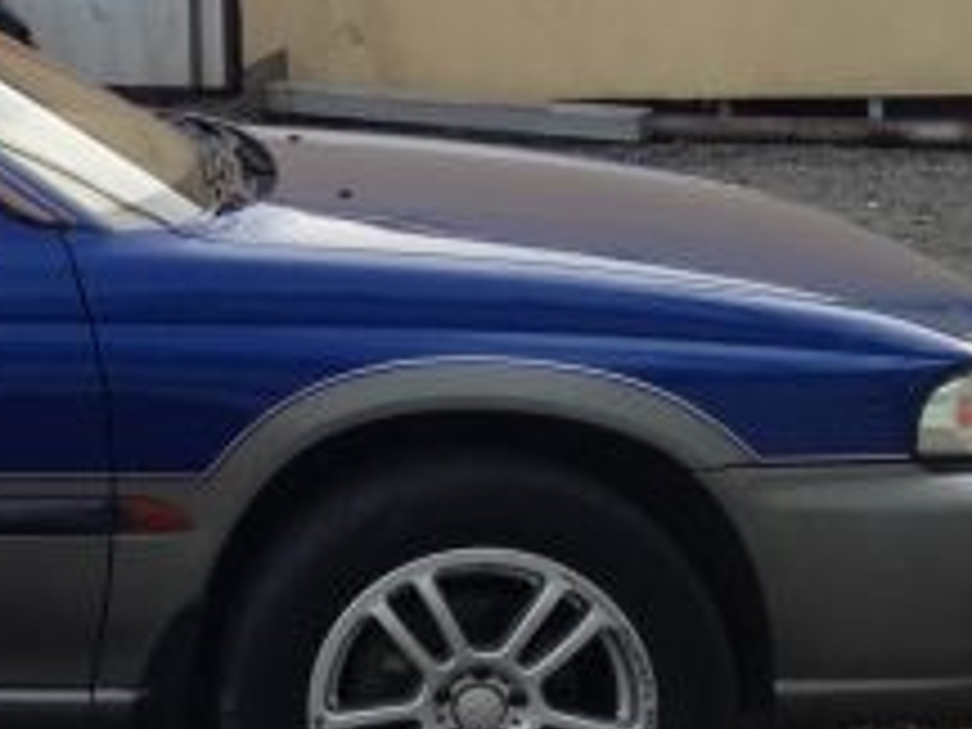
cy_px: 333
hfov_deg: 14.9
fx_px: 3426
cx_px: -500
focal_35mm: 122
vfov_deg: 12.1
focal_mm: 4.12
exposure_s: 1/285
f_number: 2.4
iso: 50
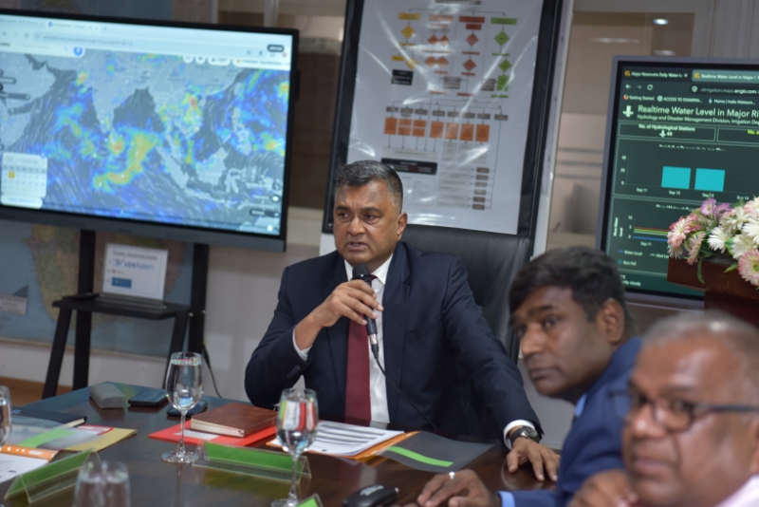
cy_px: 254
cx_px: 380
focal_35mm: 70
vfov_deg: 19.5
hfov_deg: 28.8
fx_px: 1476
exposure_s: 1/60
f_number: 2.8
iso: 320
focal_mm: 70
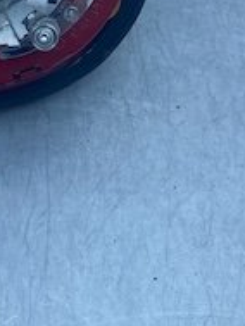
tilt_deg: -52.4
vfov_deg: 21.2
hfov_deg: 15.9
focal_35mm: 88
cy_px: -28
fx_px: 830
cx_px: -74
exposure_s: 1/799
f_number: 1.8
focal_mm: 4.25
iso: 32
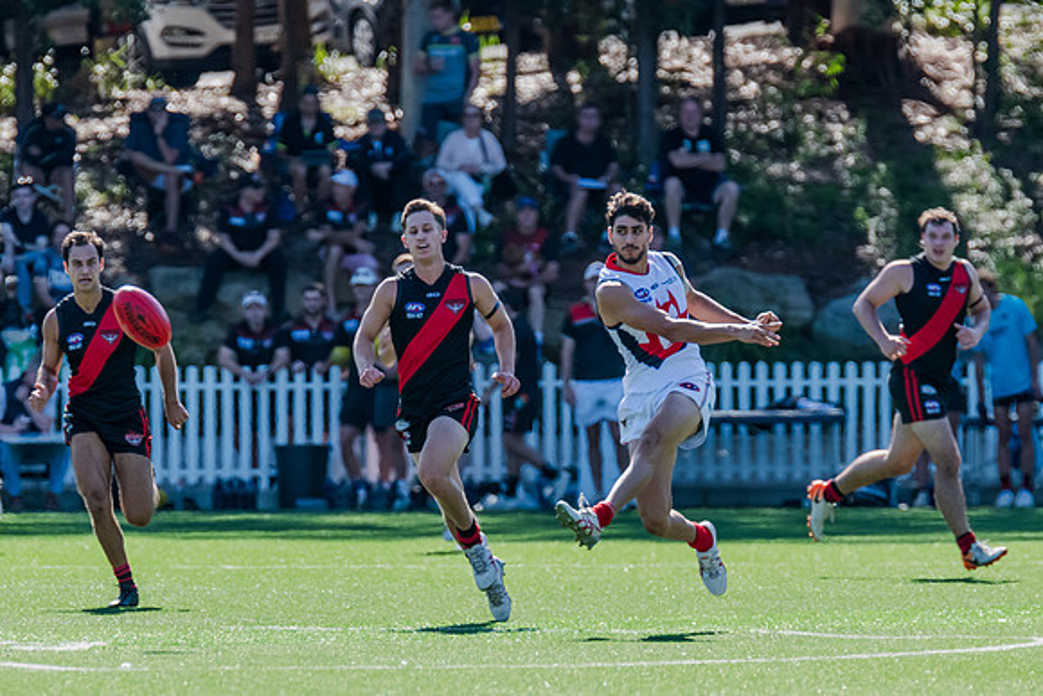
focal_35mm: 573
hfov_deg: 3.6
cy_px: 350
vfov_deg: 2.4
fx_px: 16612
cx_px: 524
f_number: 7.1
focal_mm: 420
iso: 800
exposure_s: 1/1600
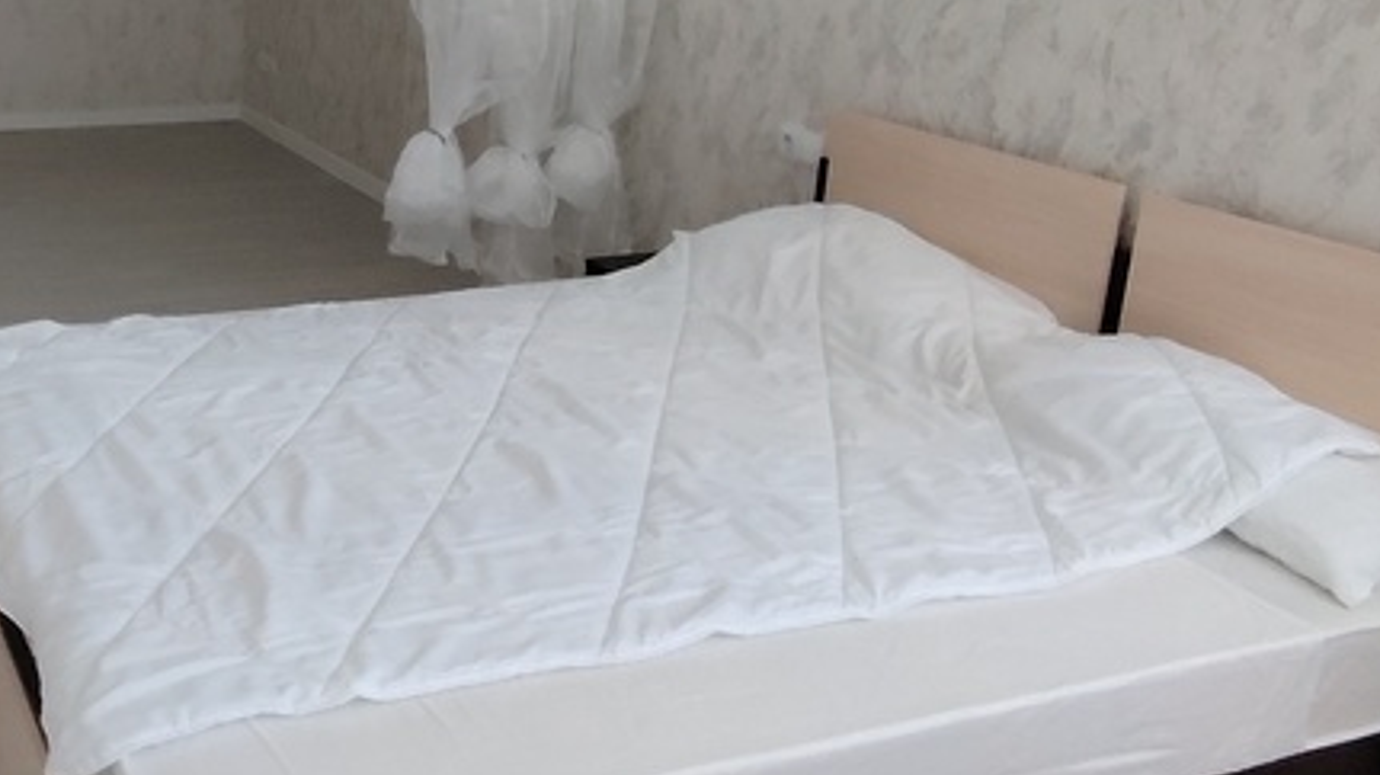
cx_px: 231
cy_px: 195
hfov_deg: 44.5
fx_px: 1573
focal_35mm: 43
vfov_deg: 27.3
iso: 146
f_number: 2.2
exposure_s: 1/100
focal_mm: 1.42
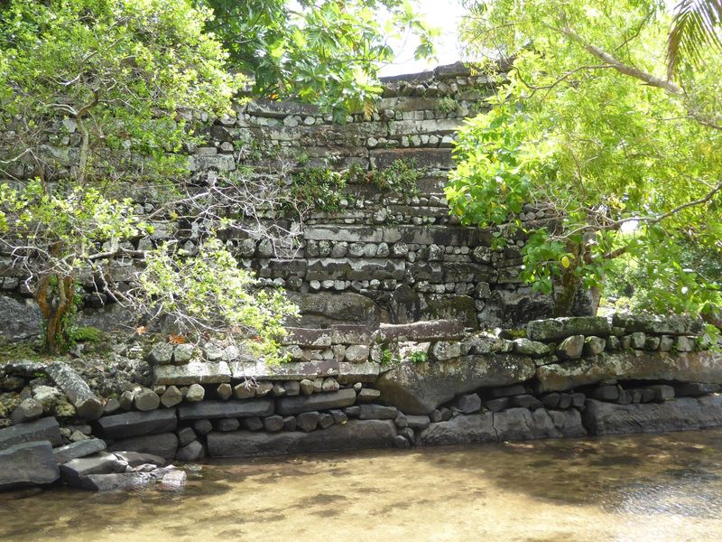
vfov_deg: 27.5
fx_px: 1105
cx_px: 361
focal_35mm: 53
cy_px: 271
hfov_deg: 36.2
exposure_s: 1/80
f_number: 4.1
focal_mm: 9
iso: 80
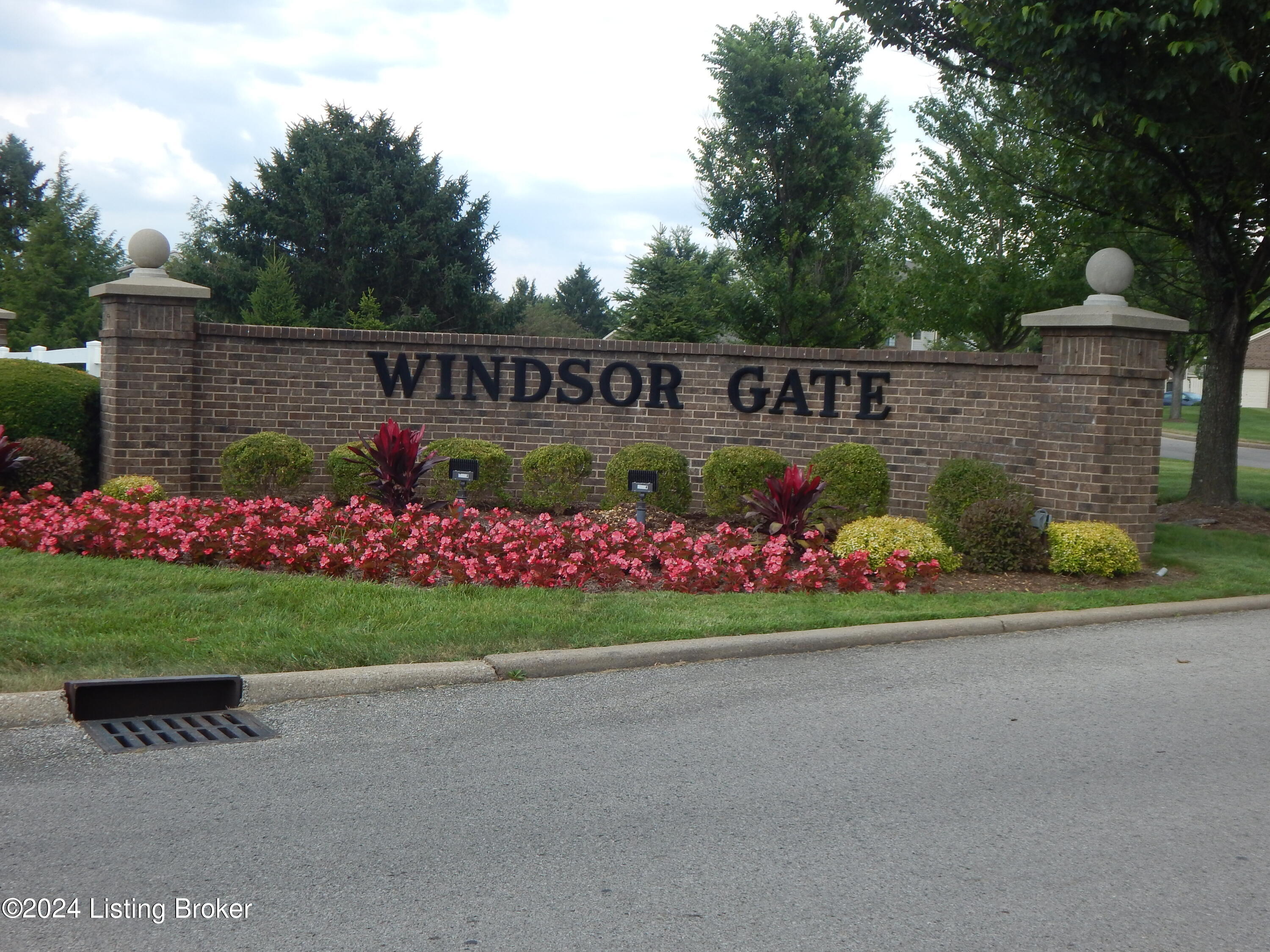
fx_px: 1578
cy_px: 476
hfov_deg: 43.9
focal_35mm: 43
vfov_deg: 33.6
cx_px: 635
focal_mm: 7.7
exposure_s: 1/800
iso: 125
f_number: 3.6
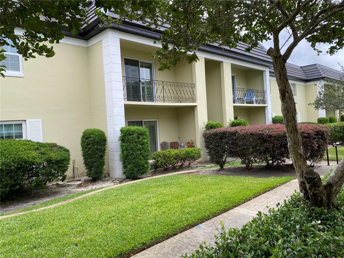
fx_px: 258
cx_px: 172
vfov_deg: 53.1
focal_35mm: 26
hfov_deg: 67.3
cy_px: 129
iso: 32
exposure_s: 1/467
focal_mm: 4.25
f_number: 1.8
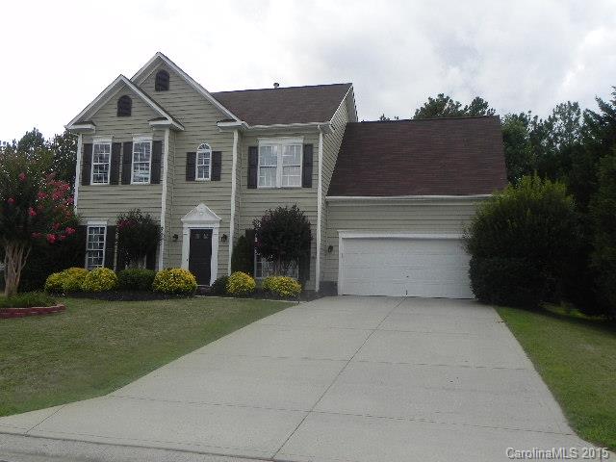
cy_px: 231
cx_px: 308
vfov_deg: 42.9
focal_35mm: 33
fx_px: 587
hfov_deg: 55.4
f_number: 5
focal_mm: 5.9
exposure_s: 1/175
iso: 160
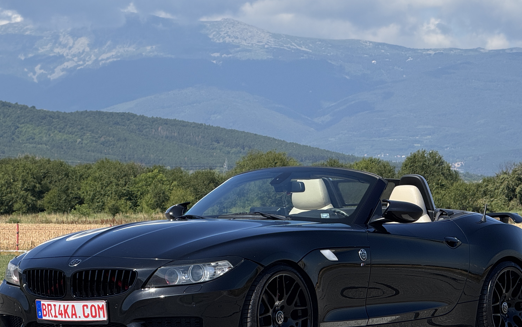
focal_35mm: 172
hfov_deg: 12.2
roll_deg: +0.9
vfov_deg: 7.6
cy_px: 152
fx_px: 2447
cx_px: 245
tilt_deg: +1.1
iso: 50
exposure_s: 1/1577
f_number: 2.8
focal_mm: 15.66
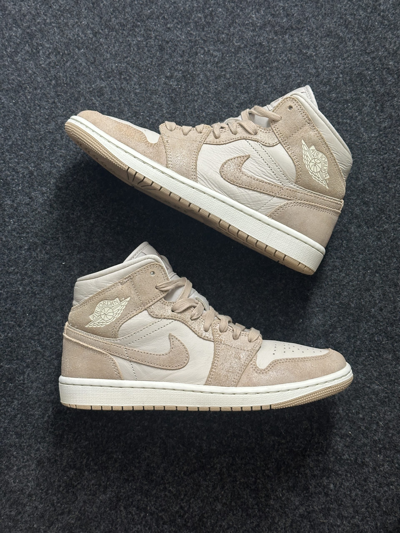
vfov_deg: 39.7
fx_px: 740
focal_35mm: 48
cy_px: 266
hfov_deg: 30.3
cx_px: 200
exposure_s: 1/33
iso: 200
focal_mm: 6.86
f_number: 1.78
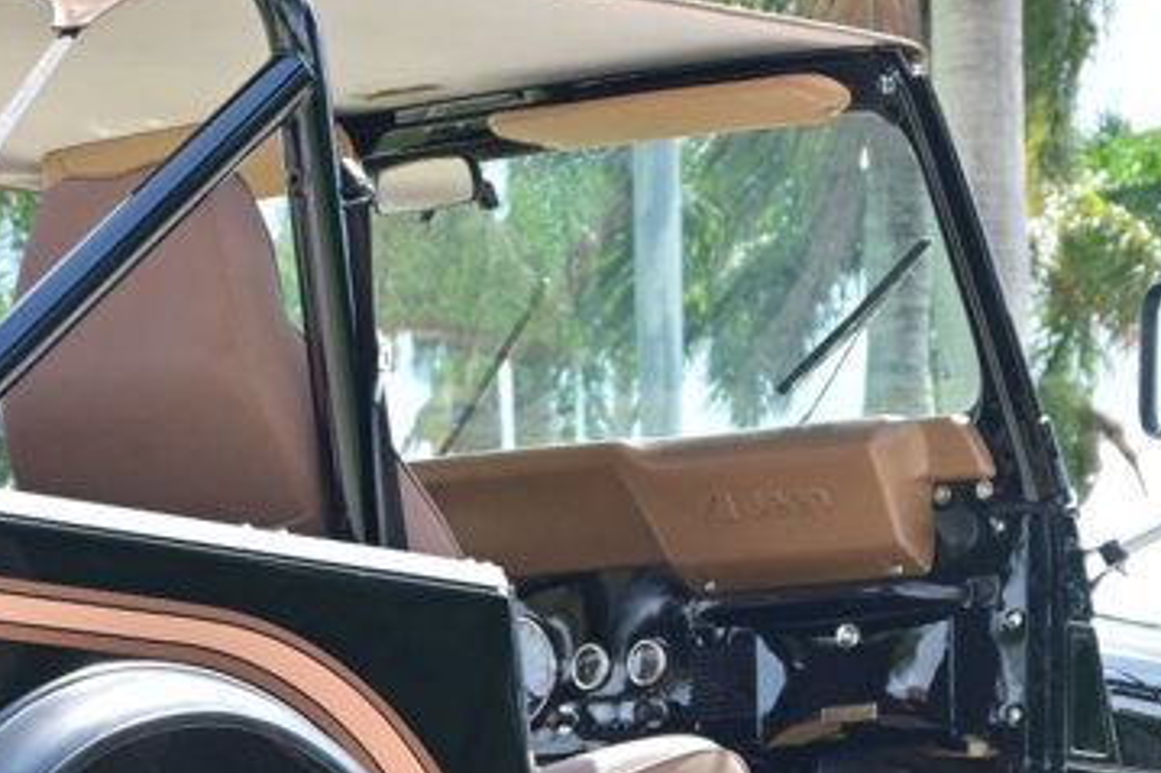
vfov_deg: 7.1
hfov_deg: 10.7
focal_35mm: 192
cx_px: 268
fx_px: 6203
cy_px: 621
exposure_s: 1/160
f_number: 6
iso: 100
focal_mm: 45
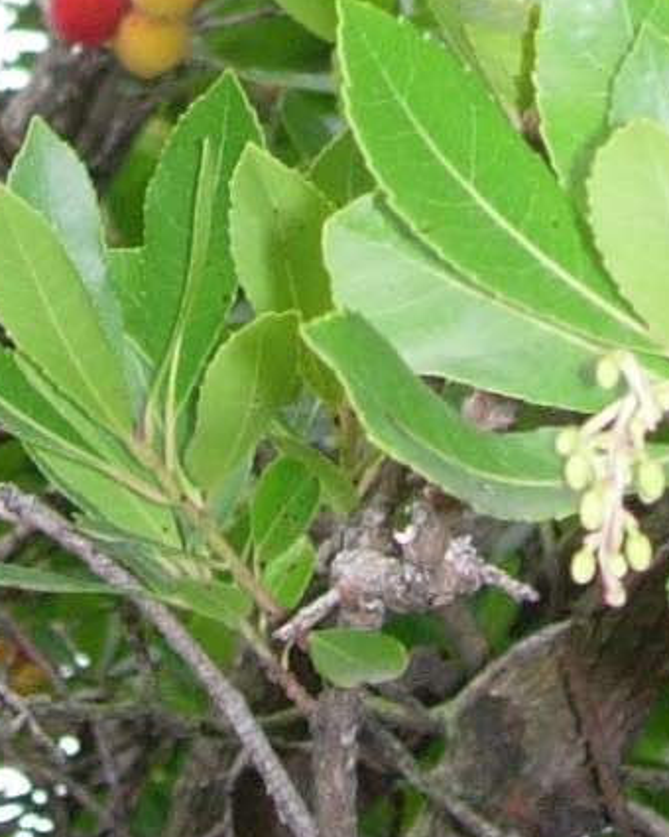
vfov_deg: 8.2
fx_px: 5593
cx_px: 311
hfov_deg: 6.8
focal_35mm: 226
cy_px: -780
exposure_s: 1/136
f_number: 2.8
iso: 79
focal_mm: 7.8
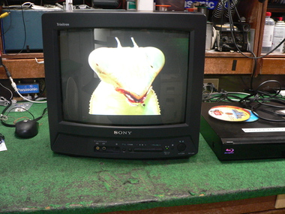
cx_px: 142
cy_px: 107
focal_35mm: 36
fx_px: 296
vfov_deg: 39.7
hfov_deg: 51.4
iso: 200
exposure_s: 1/13
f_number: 2.8
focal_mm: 6
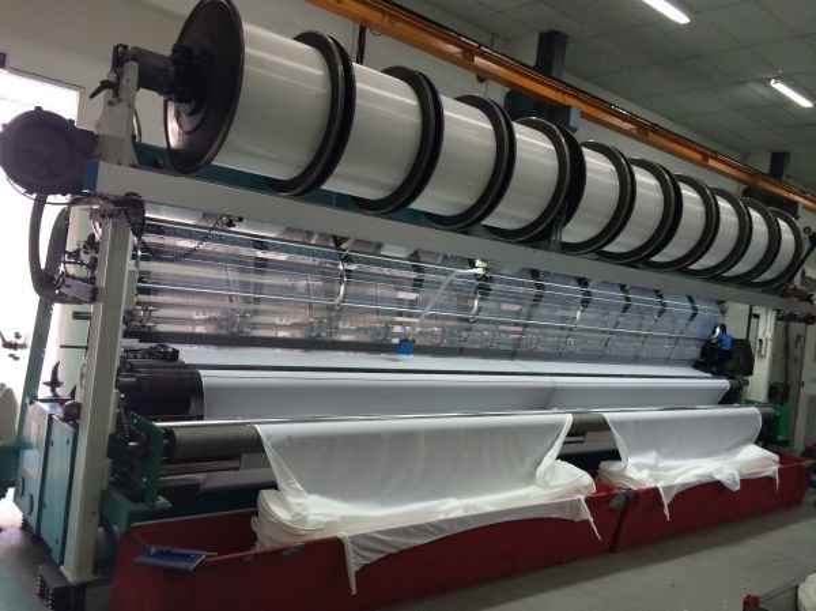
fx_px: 707
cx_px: 408
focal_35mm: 30
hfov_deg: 60.0
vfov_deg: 46.7
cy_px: 306
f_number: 2.2
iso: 80
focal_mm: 4.12
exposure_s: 1/33
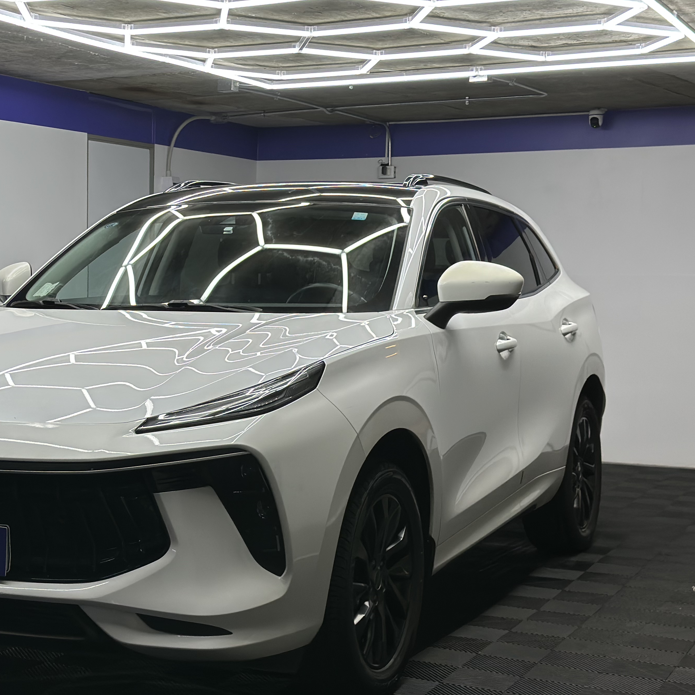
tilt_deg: -4.0
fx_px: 1454
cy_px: 361
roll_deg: +0.1
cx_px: 205
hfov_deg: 26.7
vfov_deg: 26.9
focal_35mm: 64
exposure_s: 1/153
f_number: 1.78
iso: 64
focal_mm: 6.86
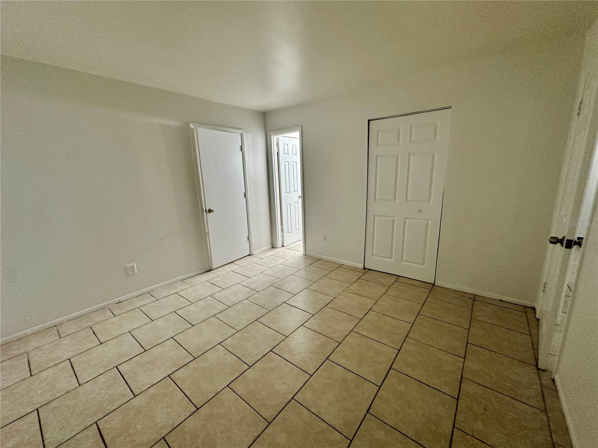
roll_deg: +2.0
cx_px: 299
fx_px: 242
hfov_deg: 102.1
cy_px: 224
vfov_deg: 85.7
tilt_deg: -11.7
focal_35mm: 14
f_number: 2.2
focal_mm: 2.22
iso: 250
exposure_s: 1/120
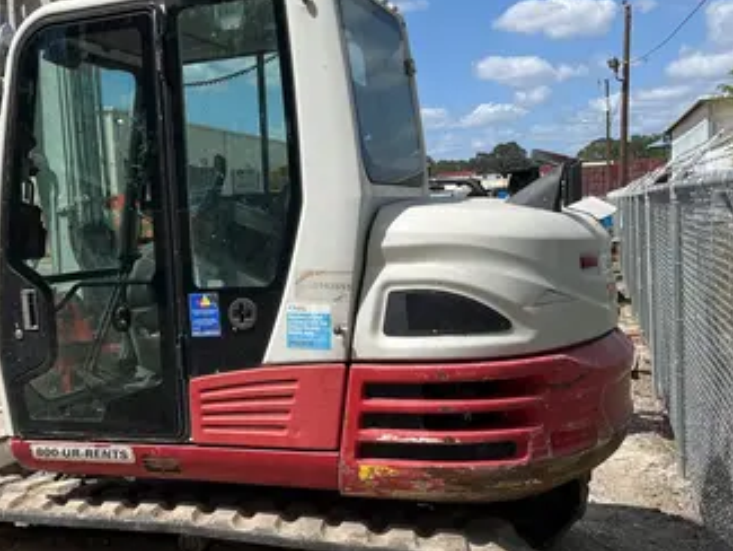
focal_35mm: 44
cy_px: 299
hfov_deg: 42.3
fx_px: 932
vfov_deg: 32.9
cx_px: 235
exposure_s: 1/4016
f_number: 1.6
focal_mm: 5.1
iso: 50
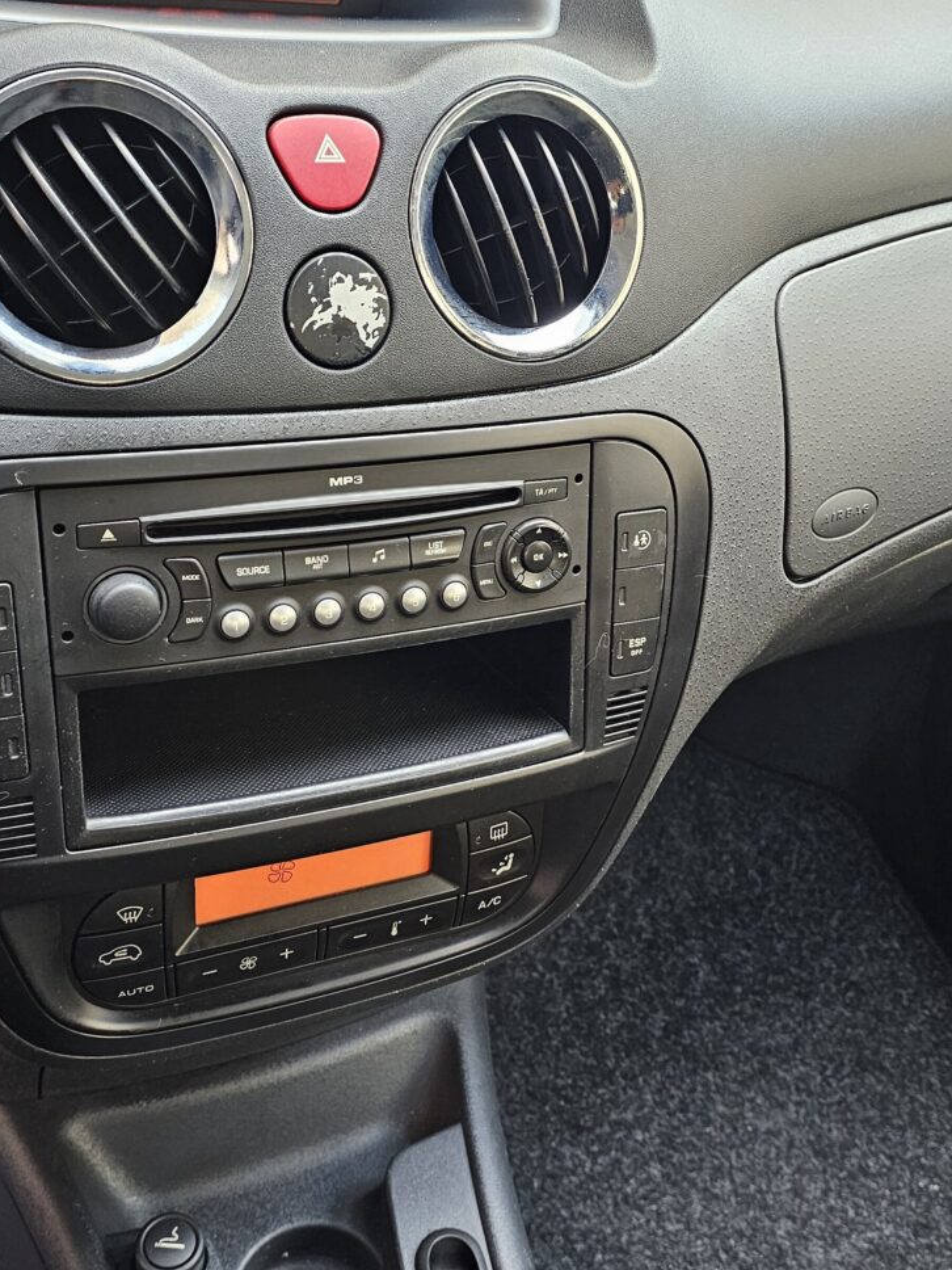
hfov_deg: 37.6
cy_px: 535
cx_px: 544
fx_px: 1393
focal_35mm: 38
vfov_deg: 48.8
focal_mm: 6.3
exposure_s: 1/100
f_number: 1.7
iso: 160
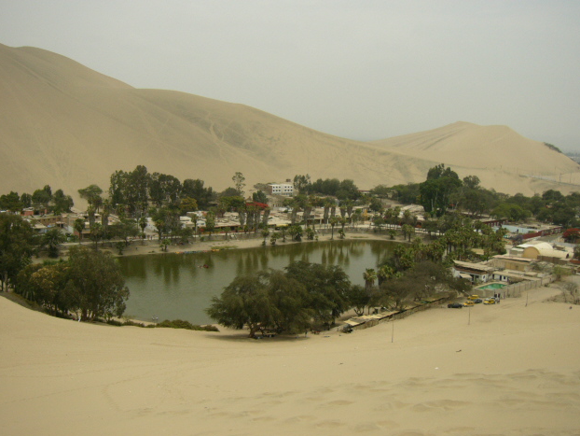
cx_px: 295
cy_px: 217
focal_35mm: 36
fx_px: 603
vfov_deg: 39.7
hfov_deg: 51.3
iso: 100
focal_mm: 5.8
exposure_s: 1/500
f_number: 8
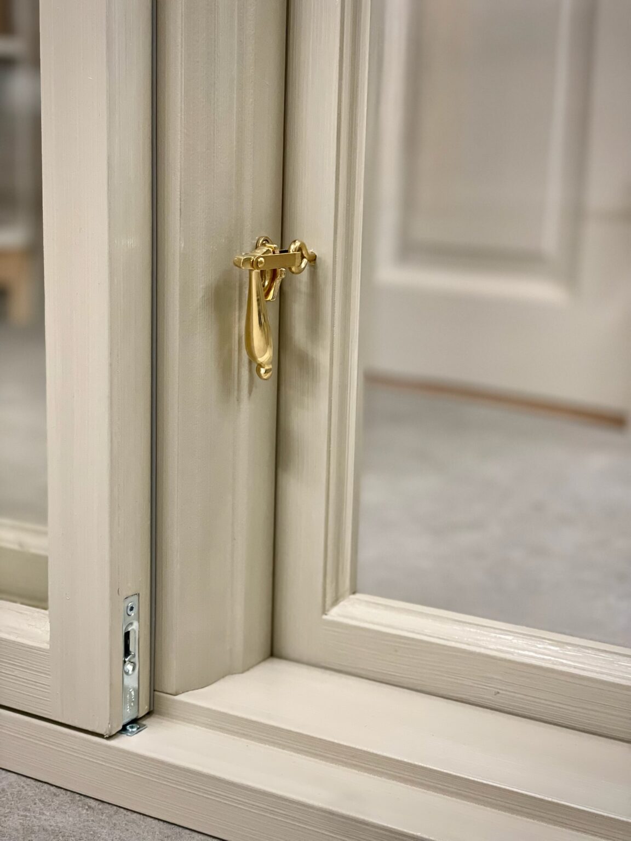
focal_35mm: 52
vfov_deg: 36.8
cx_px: 316
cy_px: 420
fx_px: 1264
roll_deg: -1.7
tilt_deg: -10.0
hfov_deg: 28.0
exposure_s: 1/122
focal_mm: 6
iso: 250
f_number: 2
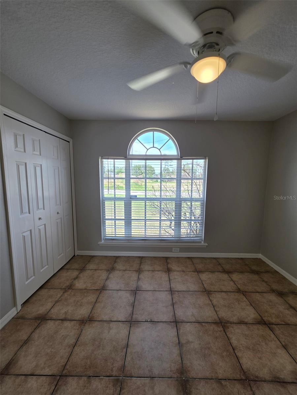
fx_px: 149
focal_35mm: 13
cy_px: 198
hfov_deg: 89.9
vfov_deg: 106.2
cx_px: 148
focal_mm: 2.2
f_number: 1.9
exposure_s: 1/120
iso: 25
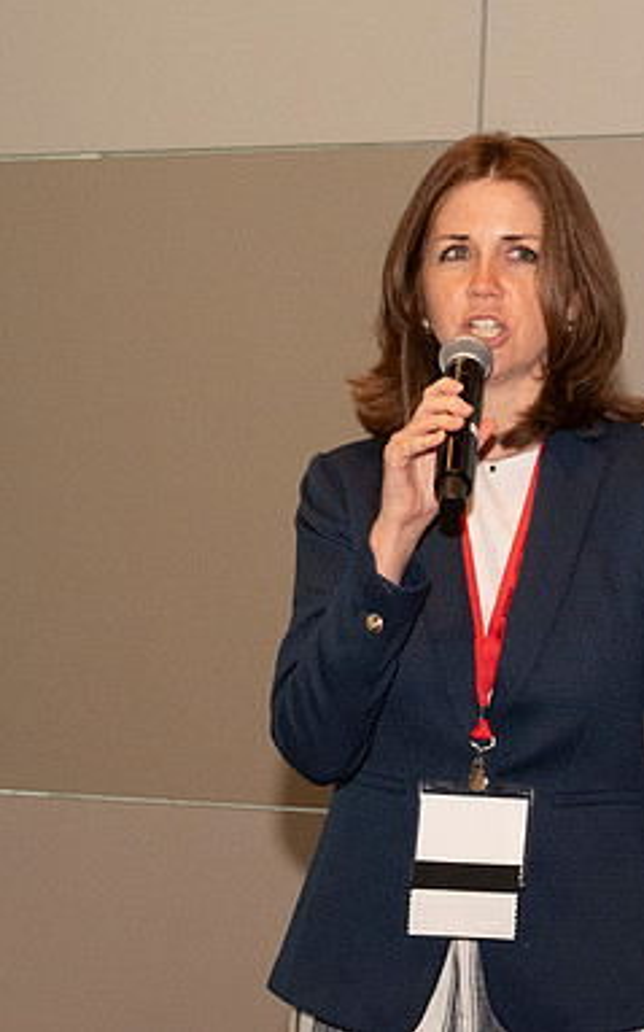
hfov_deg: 12.7
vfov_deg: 20.4
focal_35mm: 102
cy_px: 513
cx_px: 604
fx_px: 2868
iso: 2000
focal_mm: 44
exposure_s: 1/125
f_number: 11
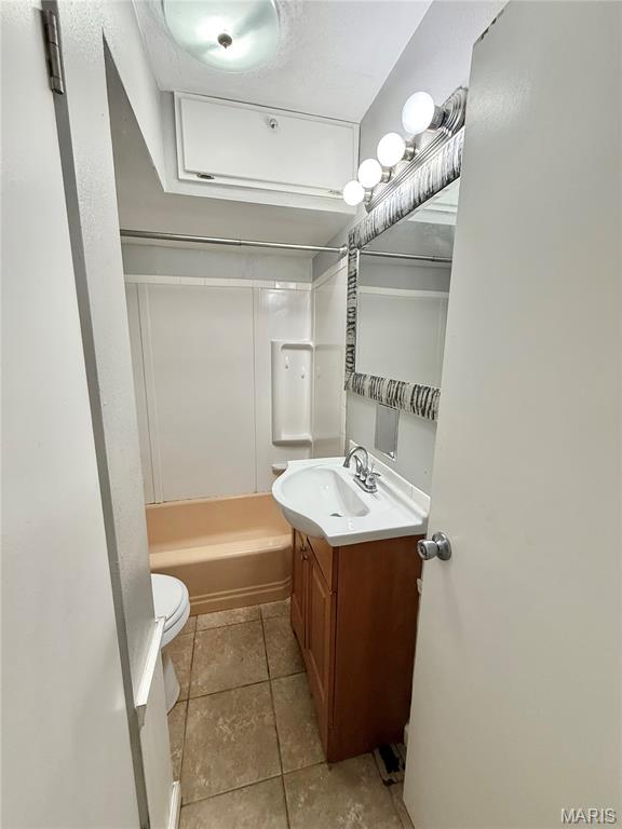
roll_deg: -1.5
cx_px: 311
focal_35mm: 14
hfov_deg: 85.7
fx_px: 335
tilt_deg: -11.4
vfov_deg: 102.1
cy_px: 414
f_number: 2.2
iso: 200
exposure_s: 1/120
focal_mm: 2.22
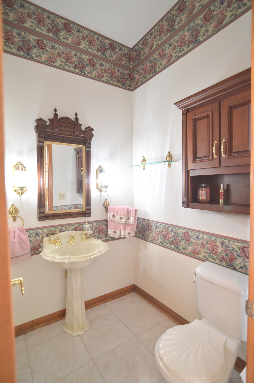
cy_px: 192
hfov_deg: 71.9
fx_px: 175
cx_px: 127
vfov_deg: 95.0
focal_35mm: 16
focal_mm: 11
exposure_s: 1/60
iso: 500
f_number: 2.8
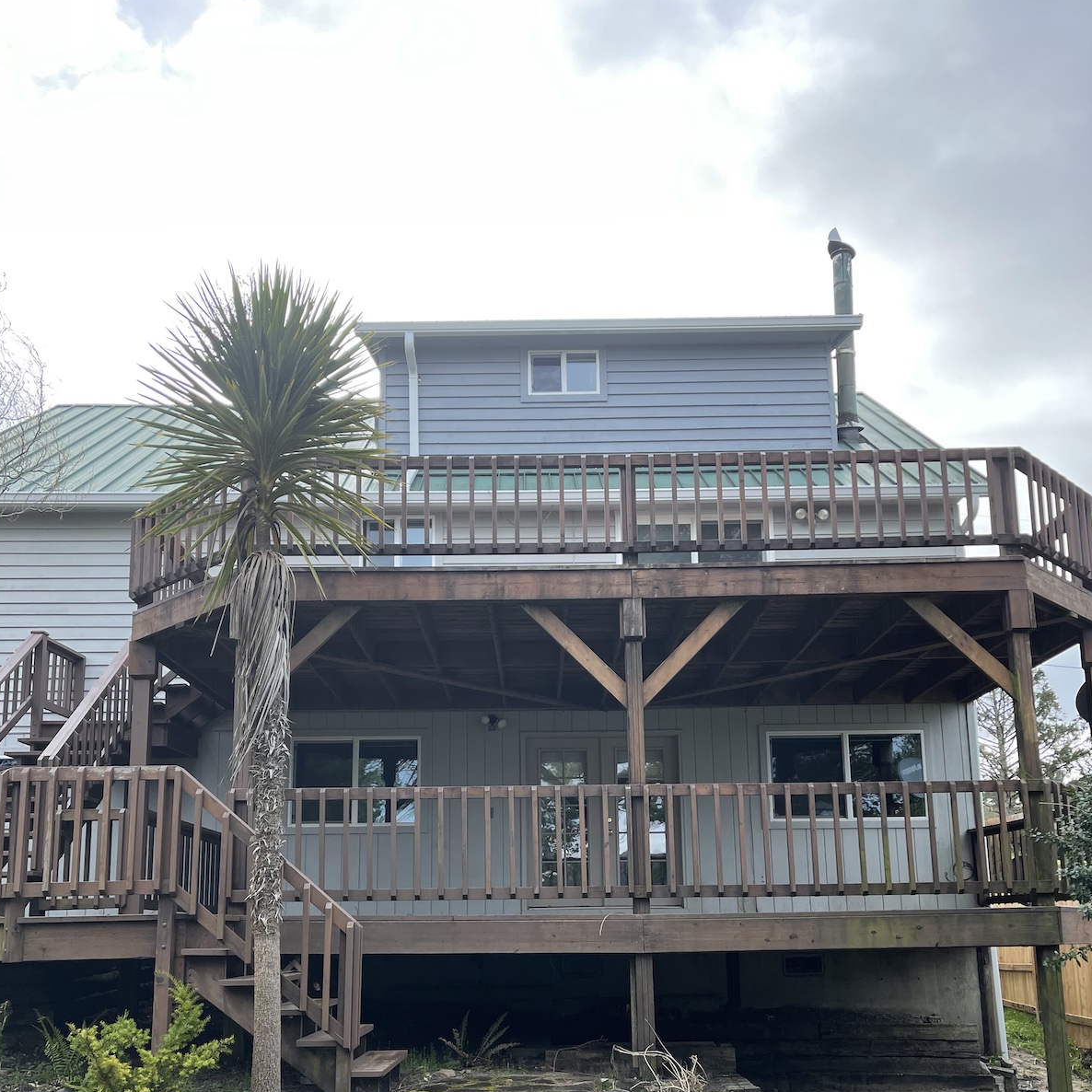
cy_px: 733
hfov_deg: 52.5
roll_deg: +0.8
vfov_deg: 51.5
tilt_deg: +10.5
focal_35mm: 31
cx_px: 542
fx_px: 1106
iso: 32
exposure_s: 1/848
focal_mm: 5.1
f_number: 1.6
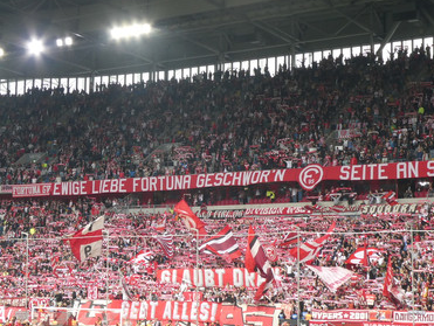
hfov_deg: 24.1
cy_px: 145
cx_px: 187
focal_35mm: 81
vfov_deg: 18.2
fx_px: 1017
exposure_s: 1/80
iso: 160
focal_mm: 8.4
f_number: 4
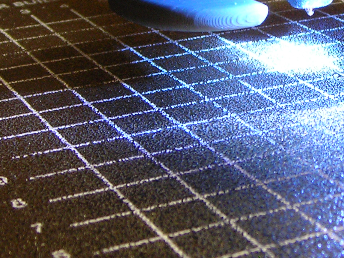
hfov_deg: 16.7
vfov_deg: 12.6
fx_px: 1153
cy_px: 15
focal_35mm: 116
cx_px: 323
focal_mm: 6.8
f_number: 3.3
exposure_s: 1/3.9
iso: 112
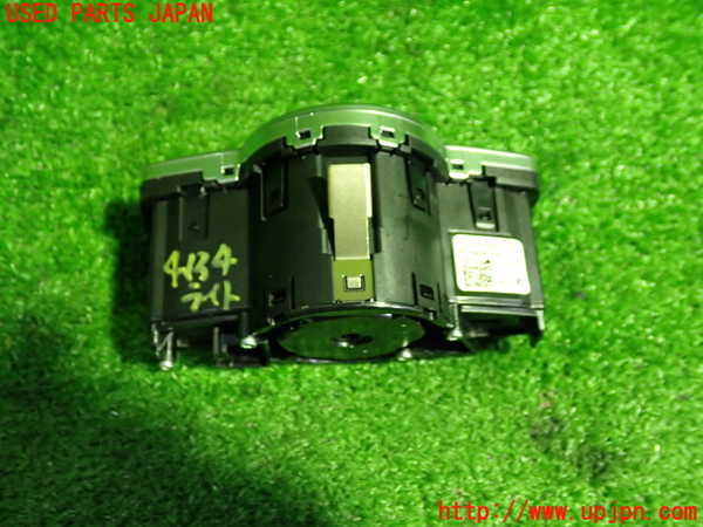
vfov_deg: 39.7
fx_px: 731
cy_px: 264
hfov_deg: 51.4
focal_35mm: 36
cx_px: 352
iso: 500
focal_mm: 6.37
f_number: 2.5
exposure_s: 1/40
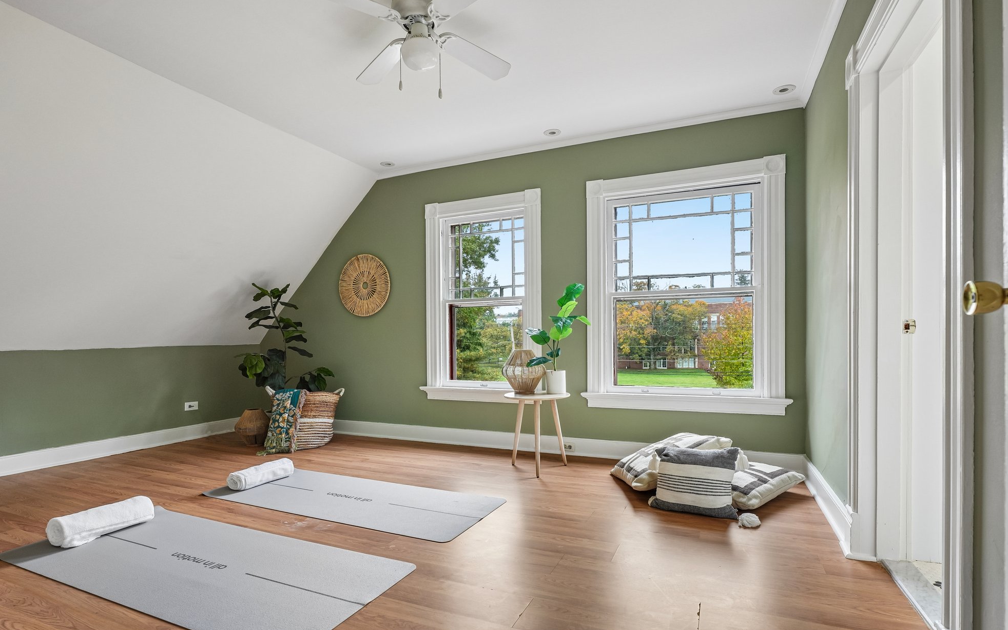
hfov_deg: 94.4
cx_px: 500
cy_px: 347
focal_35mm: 17
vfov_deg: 67.8
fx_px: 467
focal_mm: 16
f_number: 5.6
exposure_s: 1/80
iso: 400
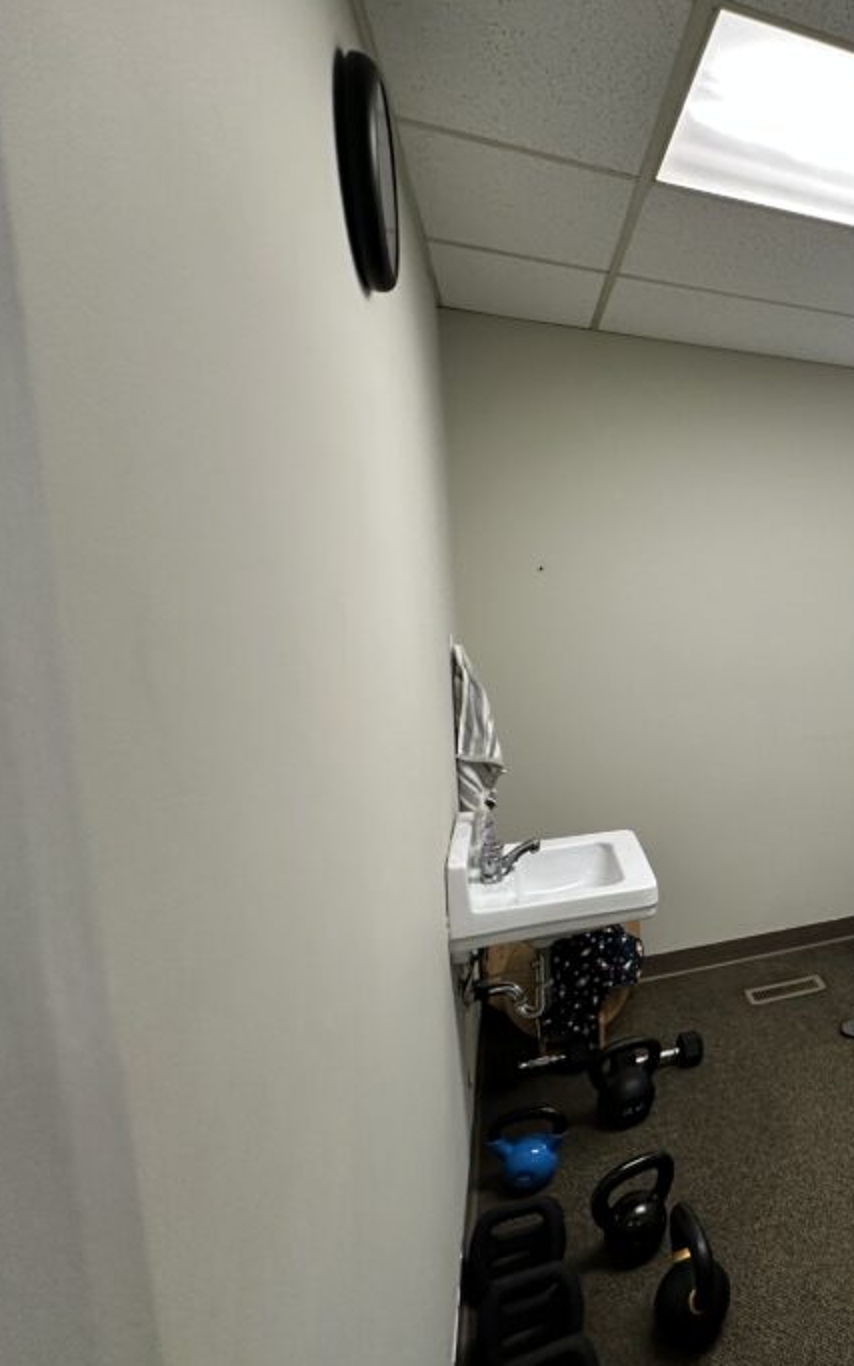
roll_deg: -0.7
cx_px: 934
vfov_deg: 79.6
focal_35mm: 22
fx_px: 819
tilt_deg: -7.0
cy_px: 689
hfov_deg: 43.2
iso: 200
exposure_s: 1/120
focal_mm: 2.22
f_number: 2.2
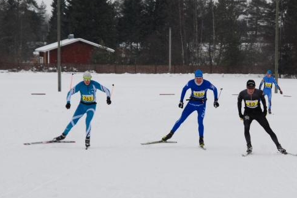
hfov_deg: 8.5
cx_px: 204
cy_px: 126
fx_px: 2004
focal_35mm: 243
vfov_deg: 5.6
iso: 800
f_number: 9
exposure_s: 1/1250
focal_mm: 98
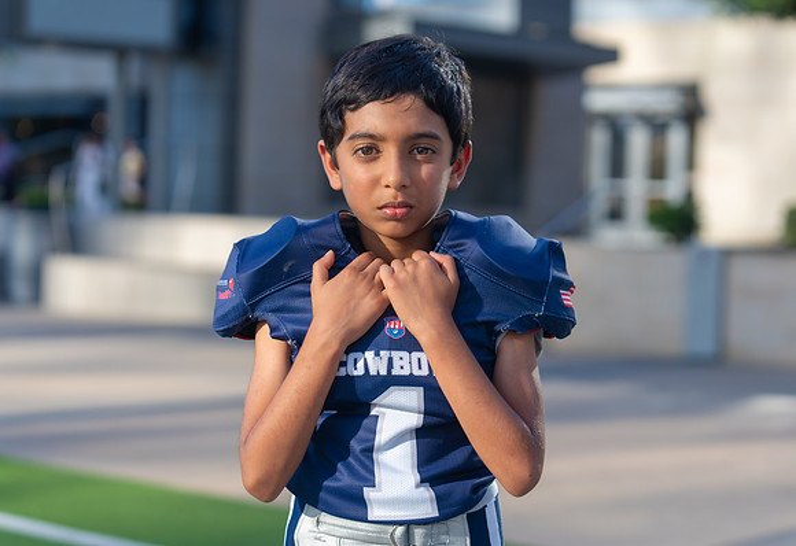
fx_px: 1684
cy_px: 265
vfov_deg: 18.4
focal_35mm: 75
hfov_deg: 26.6
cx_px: 421
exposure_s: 1/500
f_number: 3.2
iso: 100
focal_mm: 72
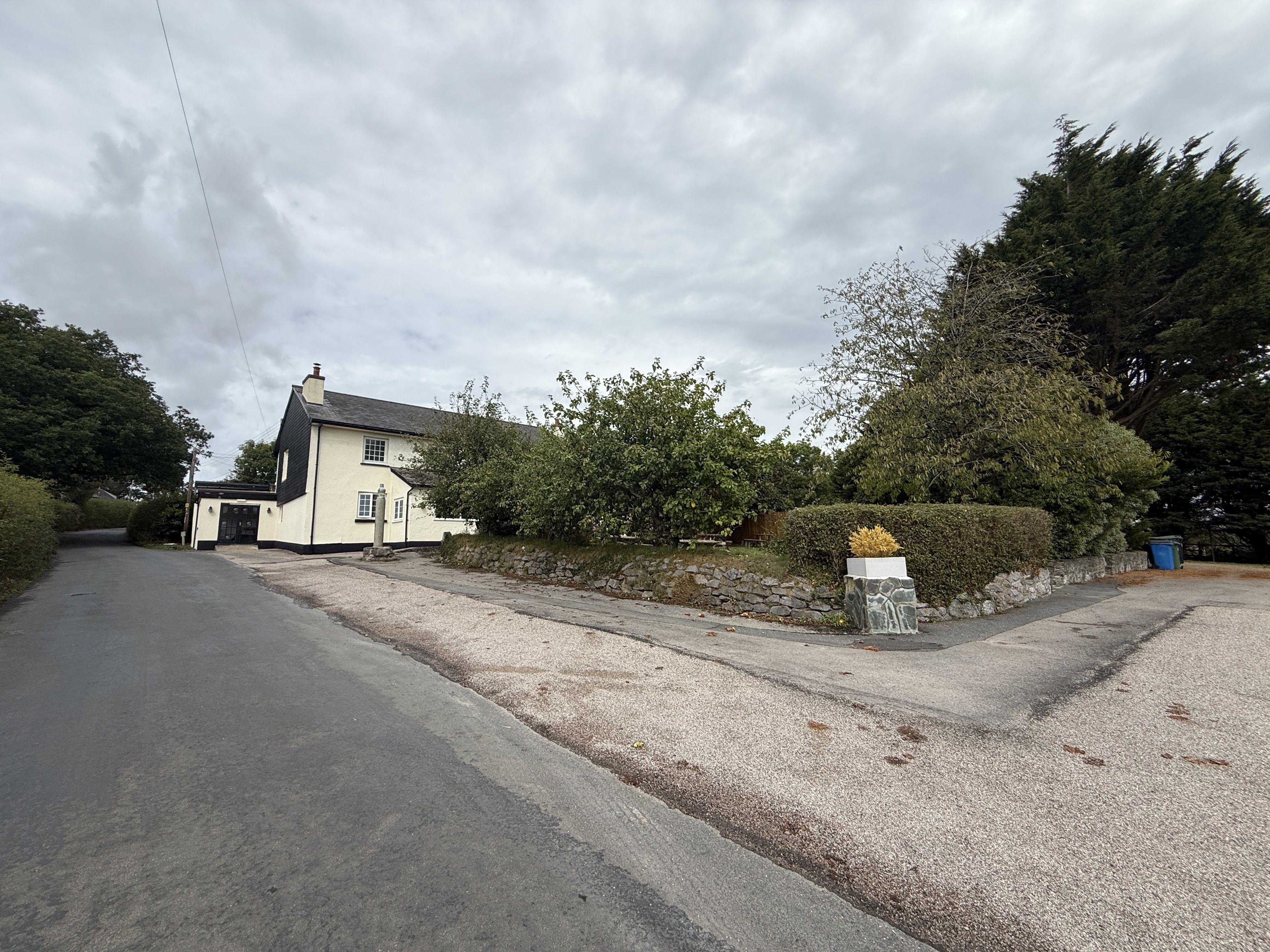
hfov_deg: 102.1
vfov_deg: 85.7
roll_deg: +1.0
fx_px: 514
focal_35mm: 14
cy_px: 476
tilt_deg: +8.3
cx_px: 635
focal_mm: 2.22
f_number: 2.2
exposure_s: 1/2506
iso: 50
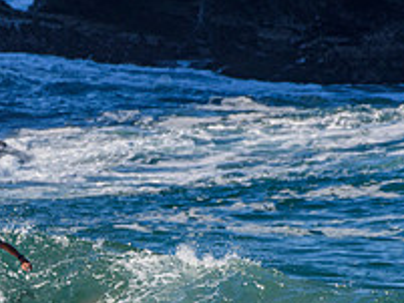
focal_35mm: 2084
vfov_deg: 0.7
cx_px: 4
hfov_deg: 1.0
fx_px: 24337
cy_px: 306
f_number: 5.6
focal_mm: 500
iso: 320
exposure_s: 1/2000
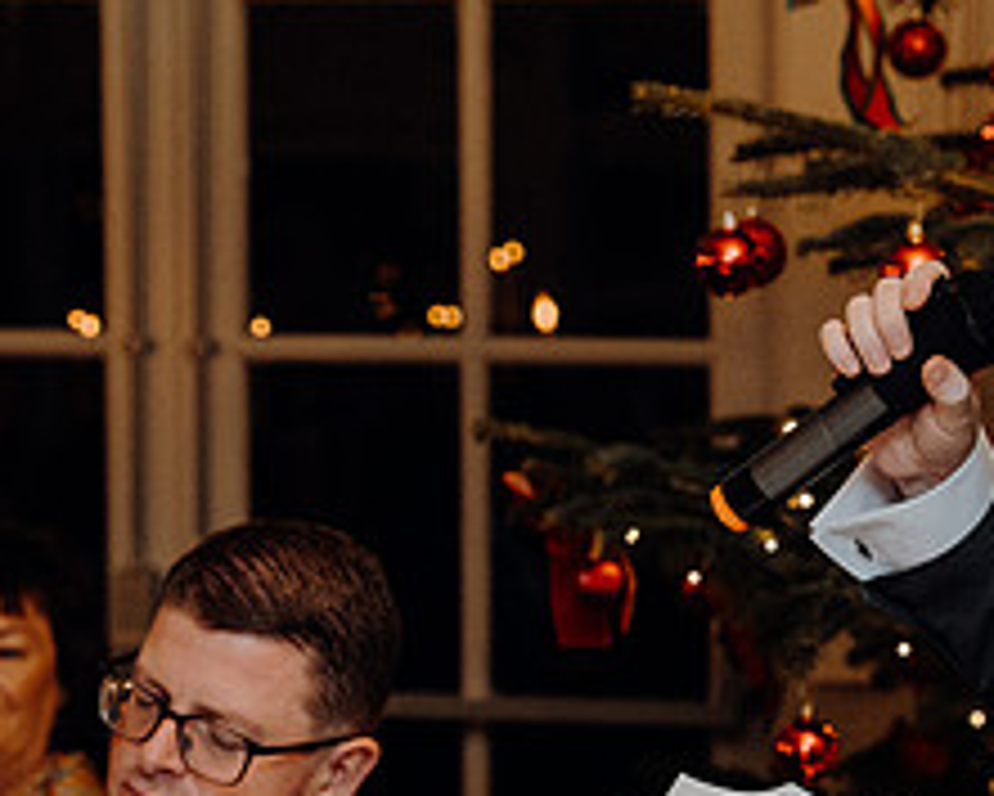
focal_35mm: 153
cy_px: 650
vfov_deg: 10.1
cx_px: 972
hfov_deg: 12.5
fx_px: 4503
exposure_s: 1/160
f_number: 3.5
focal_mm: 62
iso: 2500
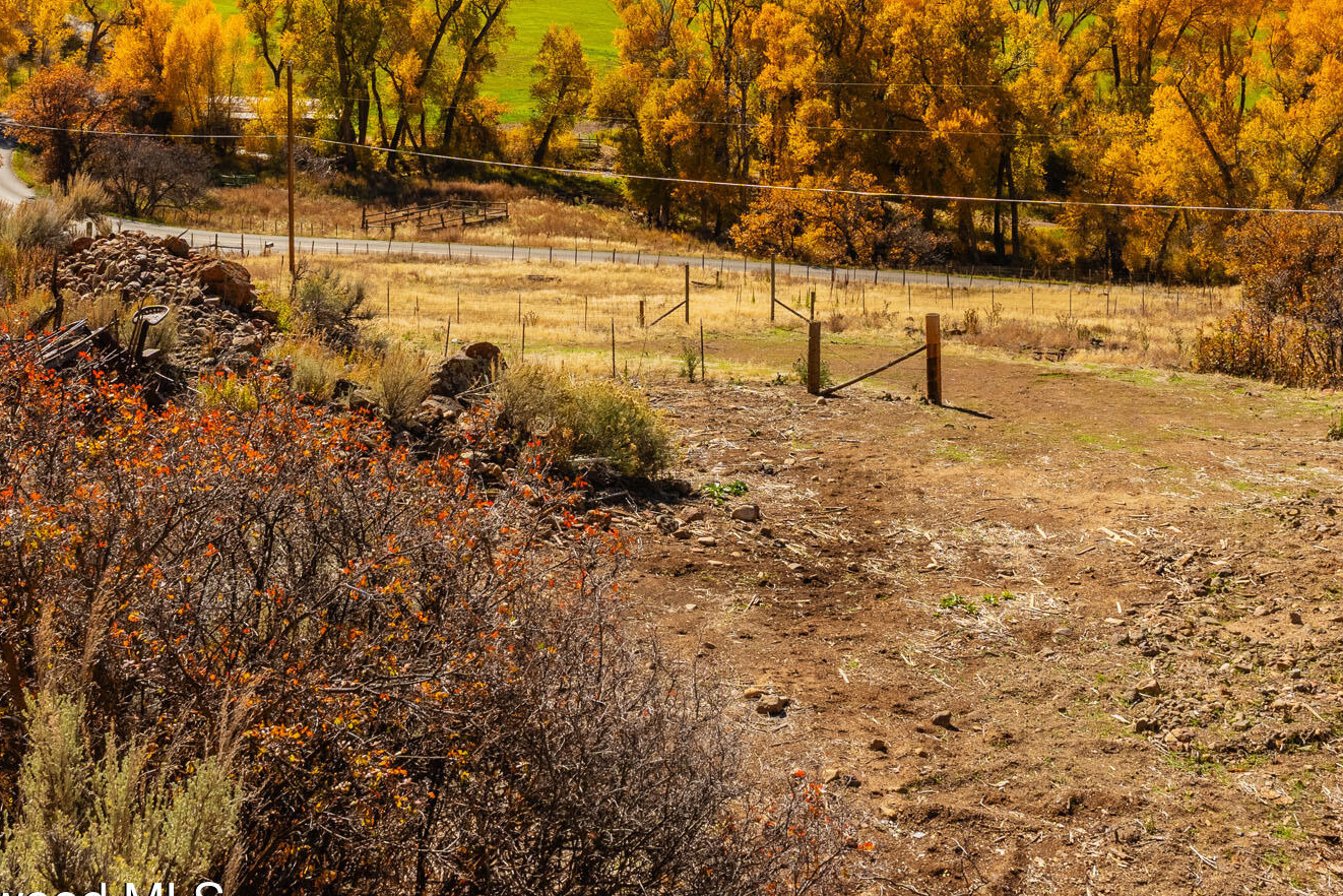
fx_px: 1828
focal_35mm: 49
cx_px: 659
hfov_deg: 40.3
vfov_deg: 26.5
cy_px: 70
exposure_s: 1/3200
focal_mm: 24
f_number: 11
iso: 200
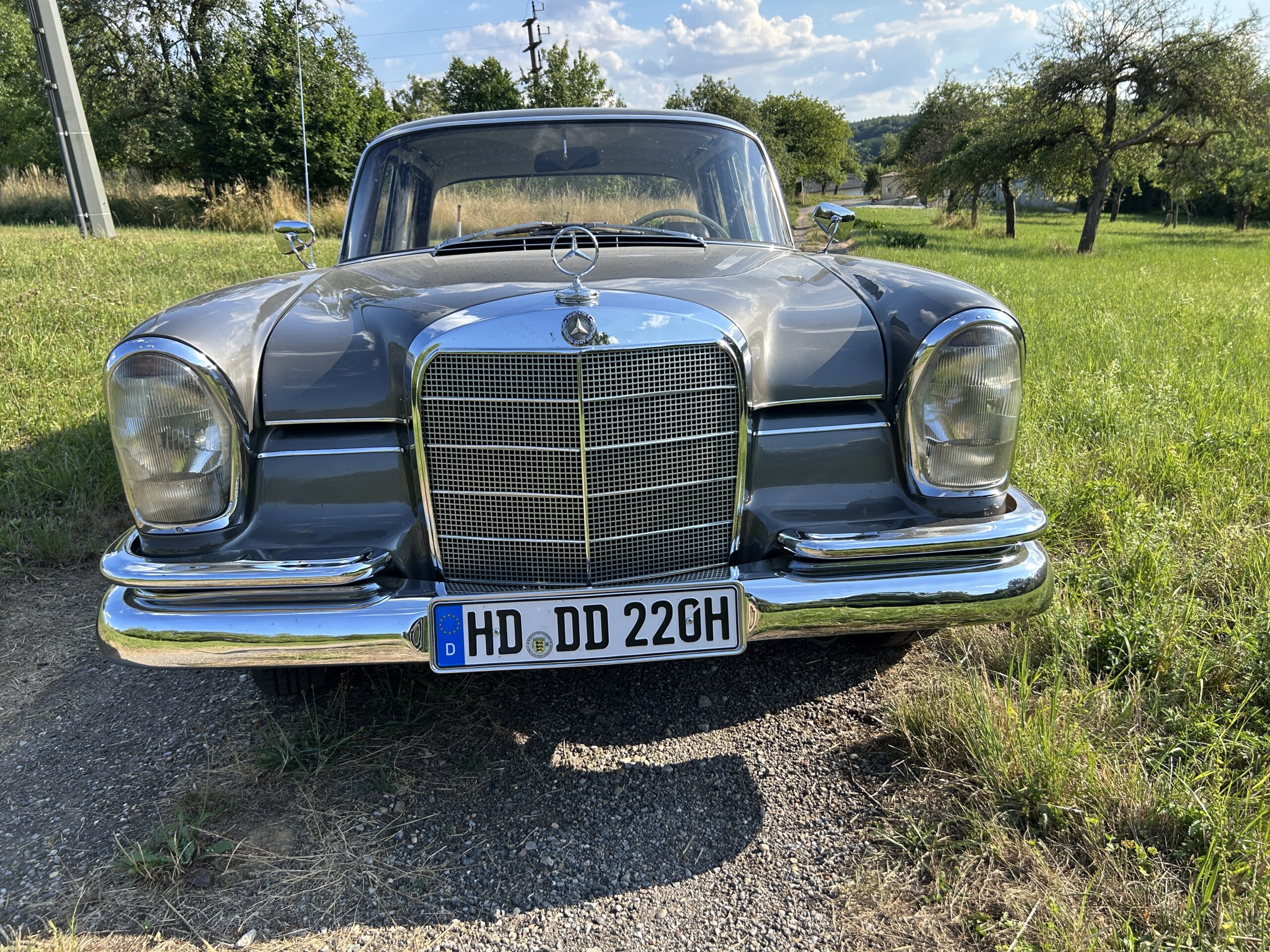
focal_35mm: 26
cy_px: 476
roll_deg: +5.9
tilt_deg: -16.4
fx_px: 954
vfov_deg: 53.1
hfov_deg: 67.3
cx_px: 635
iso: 50
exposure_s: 1/1431
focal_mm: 5.7
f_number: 1.5
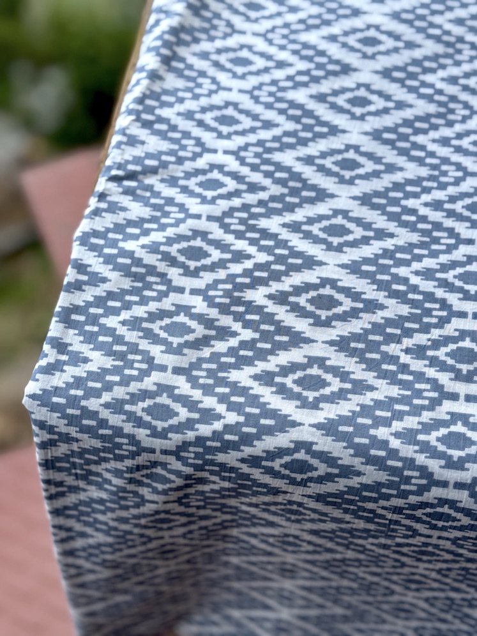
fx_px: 882
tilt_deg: -62.2
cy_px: 318
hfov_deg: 30.3
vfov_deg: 39.7
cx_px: 238
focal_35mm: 48
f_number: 1.78
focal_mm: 6.76
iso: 64
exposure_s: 1/1458
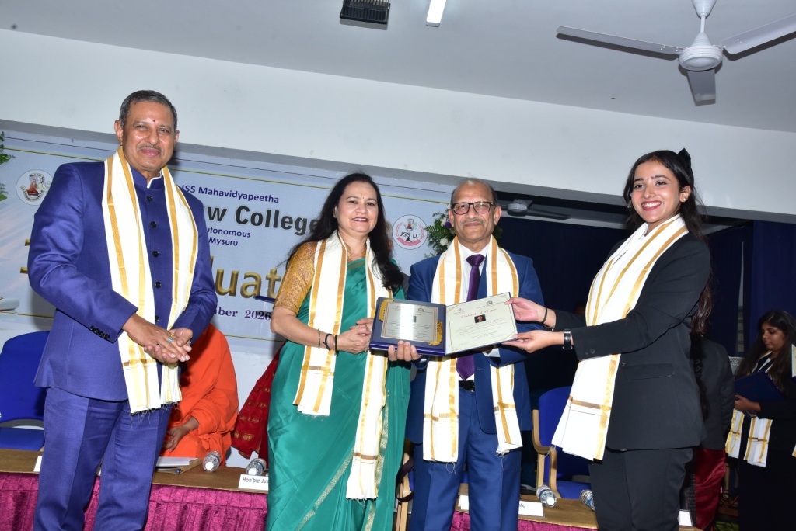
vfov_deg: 37.9
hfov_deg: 54.4
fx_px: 774
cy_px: 266
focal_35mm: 35
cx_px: 398
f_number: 8
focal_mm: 35
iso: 800
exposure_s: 1/160
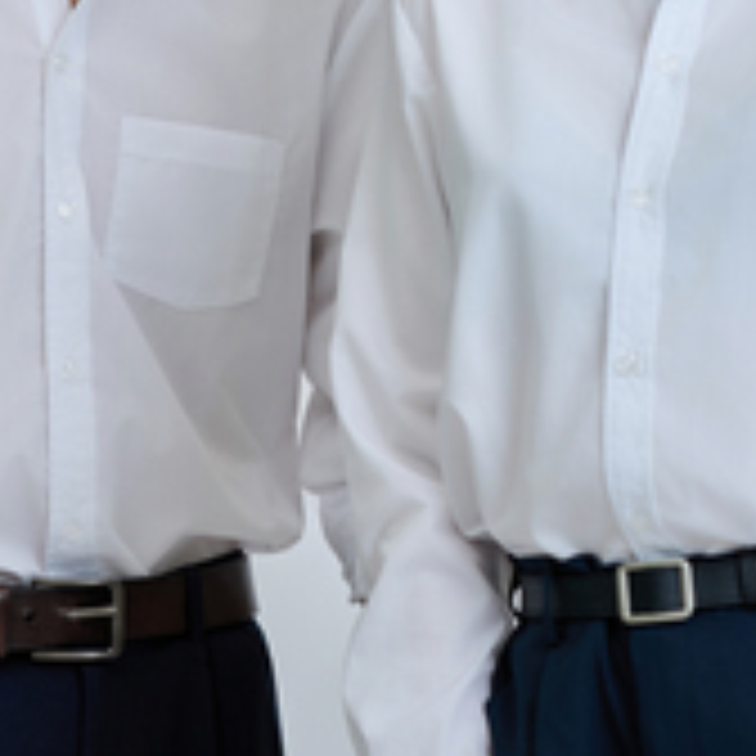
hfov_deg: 5.5
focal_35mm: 318
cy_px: 225
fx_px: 7857
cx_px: 414
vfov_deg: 5.5
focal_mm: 105
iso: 100
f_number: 4.5
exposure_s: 1/250
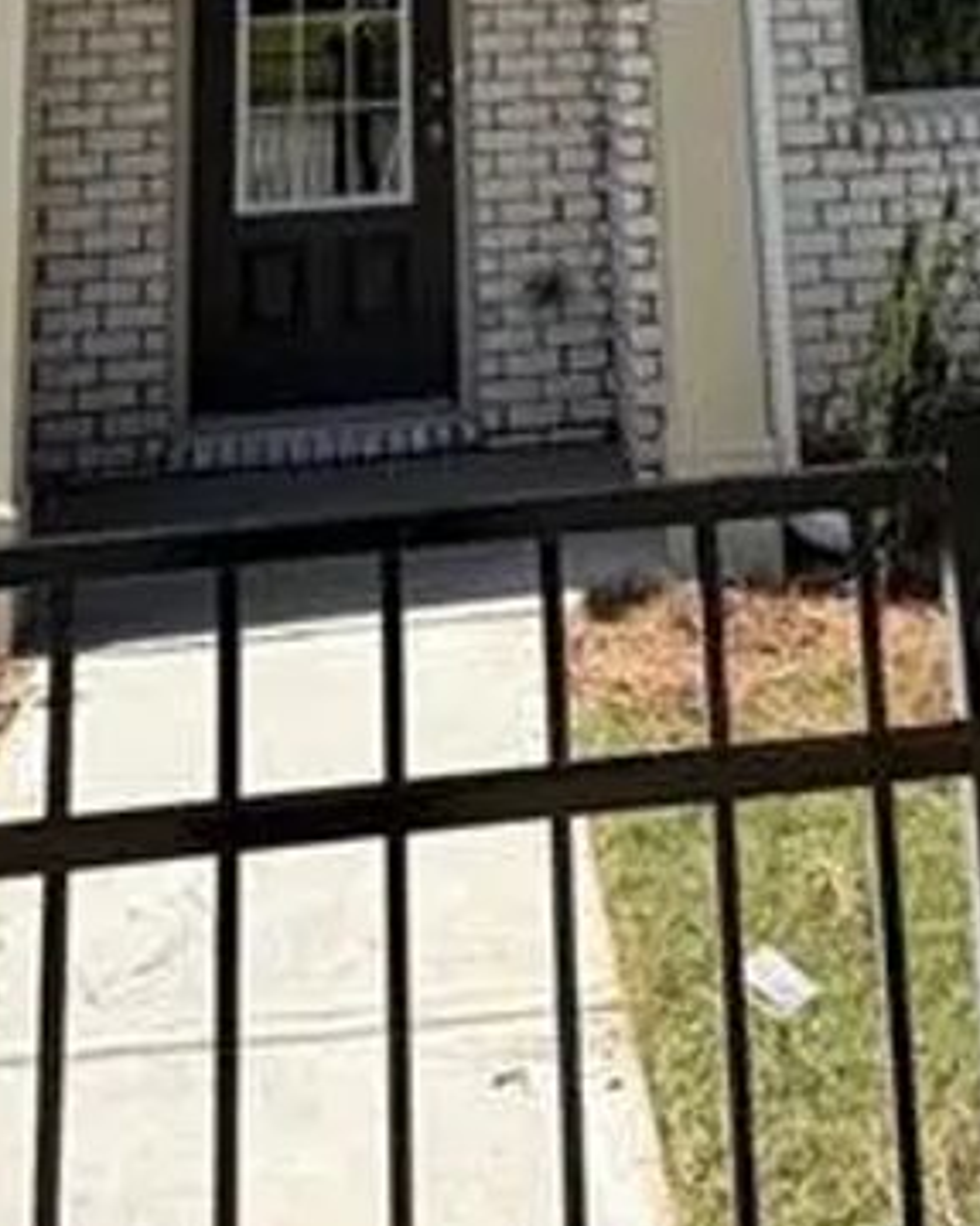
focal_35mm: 52
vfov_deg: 27.1
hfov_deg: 29.0
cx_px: 611
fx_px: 1886
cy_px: -545
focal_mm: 2.22
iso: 40
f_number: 2.2
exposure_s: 1/770
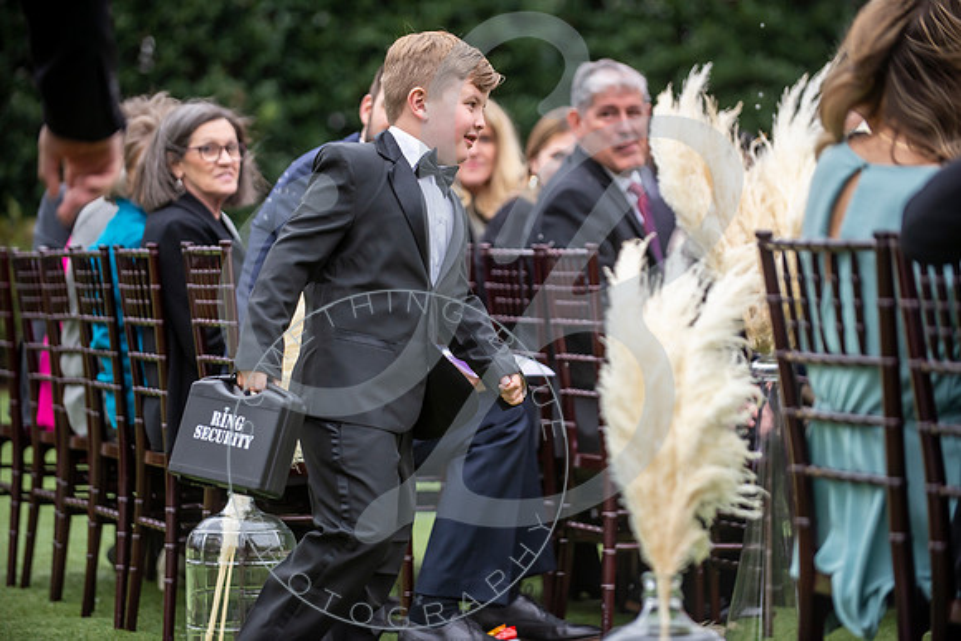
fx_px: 3604
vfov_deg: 10.2
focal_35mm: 135
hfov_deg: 15.2
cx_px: 480
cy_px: 320
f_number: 2.8
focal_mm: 135
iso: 640
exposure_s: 1/1000
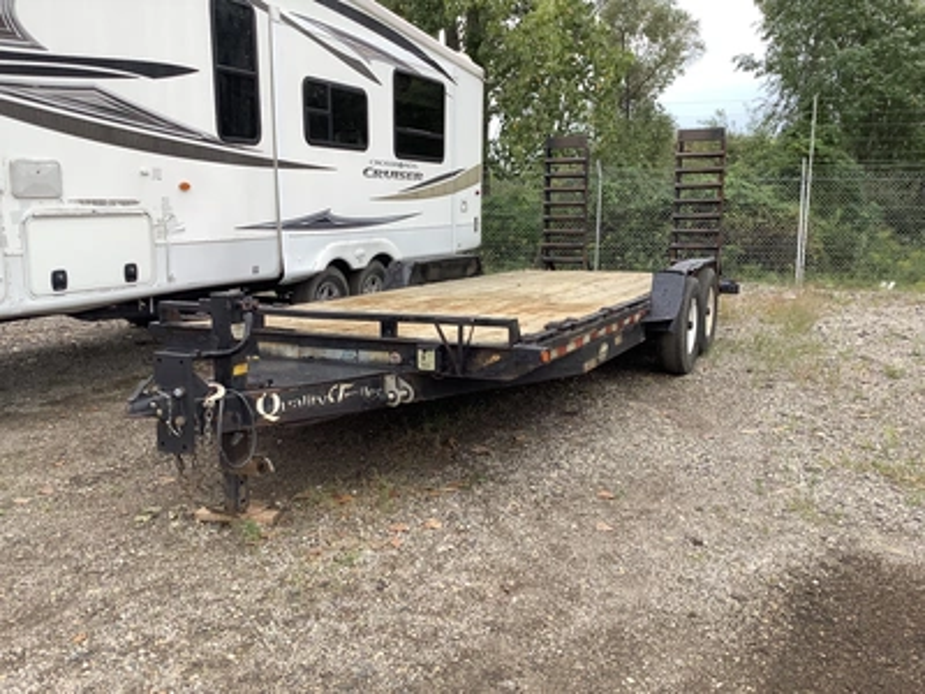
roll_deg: -1.2
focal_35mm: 31
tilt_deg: -10.8
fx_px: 828
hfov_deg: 58.4
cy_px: 347
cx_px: 462
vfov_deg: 45.4
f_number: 2.4
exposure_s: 1/120
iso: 32
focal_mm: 3.3
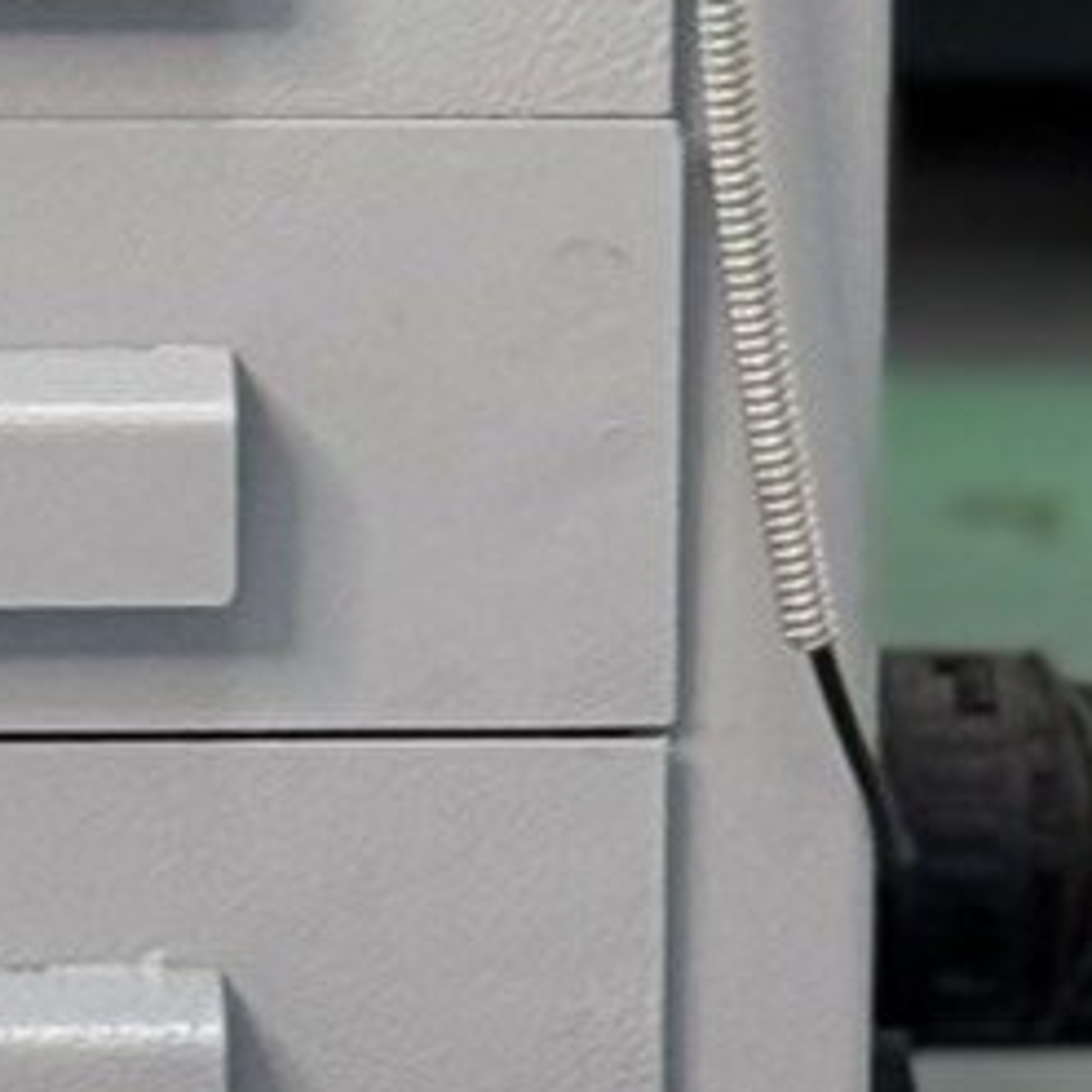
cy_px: -1605
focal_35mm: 330
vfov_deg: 5.1
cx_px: -64
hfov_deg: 5.3
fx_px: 11778
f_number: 1.78
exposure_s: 1/120
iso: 100
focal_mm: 6.76
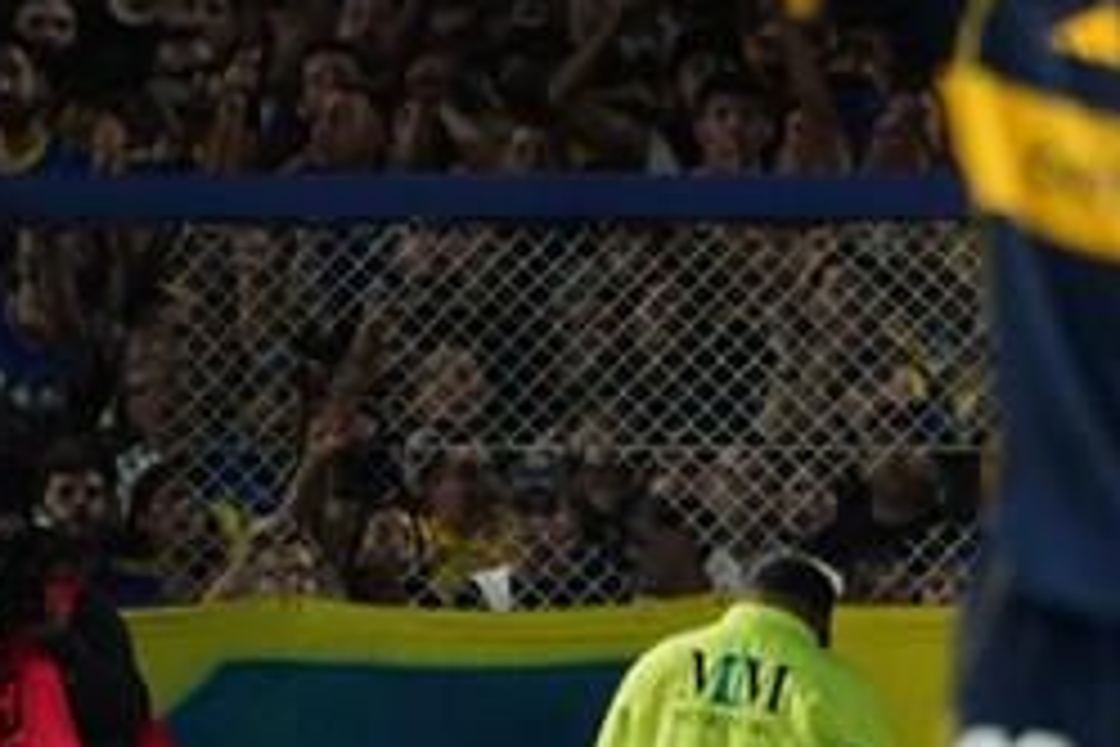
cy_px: 612
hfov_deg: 1.8
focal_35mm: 1158
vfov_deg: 1.2
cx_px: 1592
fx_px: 36024
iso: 6400
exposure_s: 1/1600
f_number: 5.6
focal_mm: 400
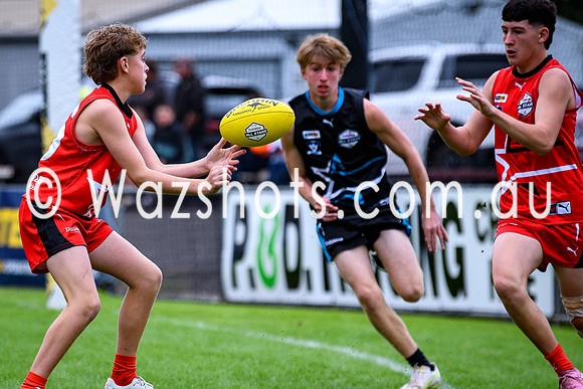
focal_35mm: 360
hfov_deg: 5.7
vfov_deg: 3.8
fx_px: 5833
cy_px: 273
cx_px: 162
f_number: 2.8
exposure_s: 1/1250
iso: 140
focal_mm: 165
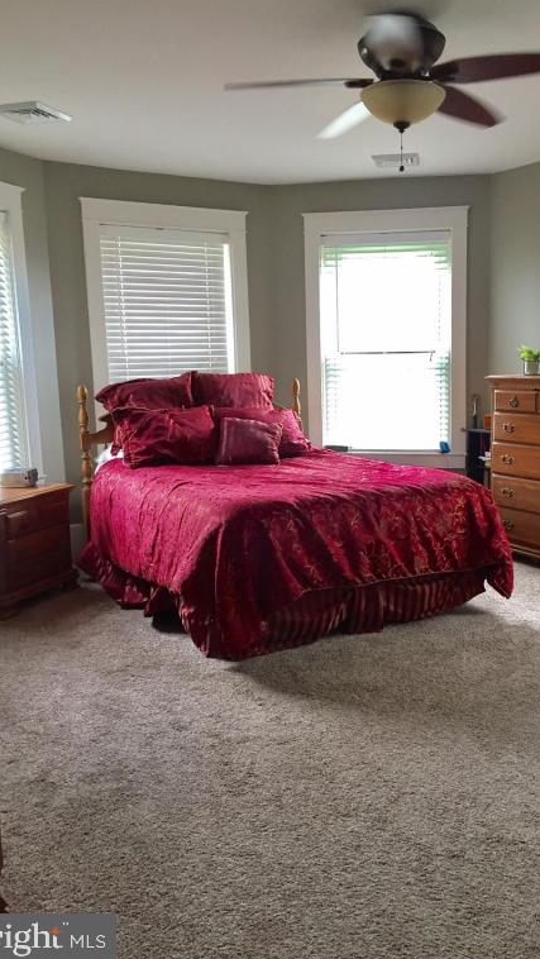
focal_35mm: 32
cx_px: 322
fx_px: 814
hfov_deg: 36.6
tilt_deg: -7.7
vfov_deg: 61.0
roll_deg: +0.7
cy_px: 480
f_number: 2.2
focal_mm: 4.15
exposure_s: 1/30
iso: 80
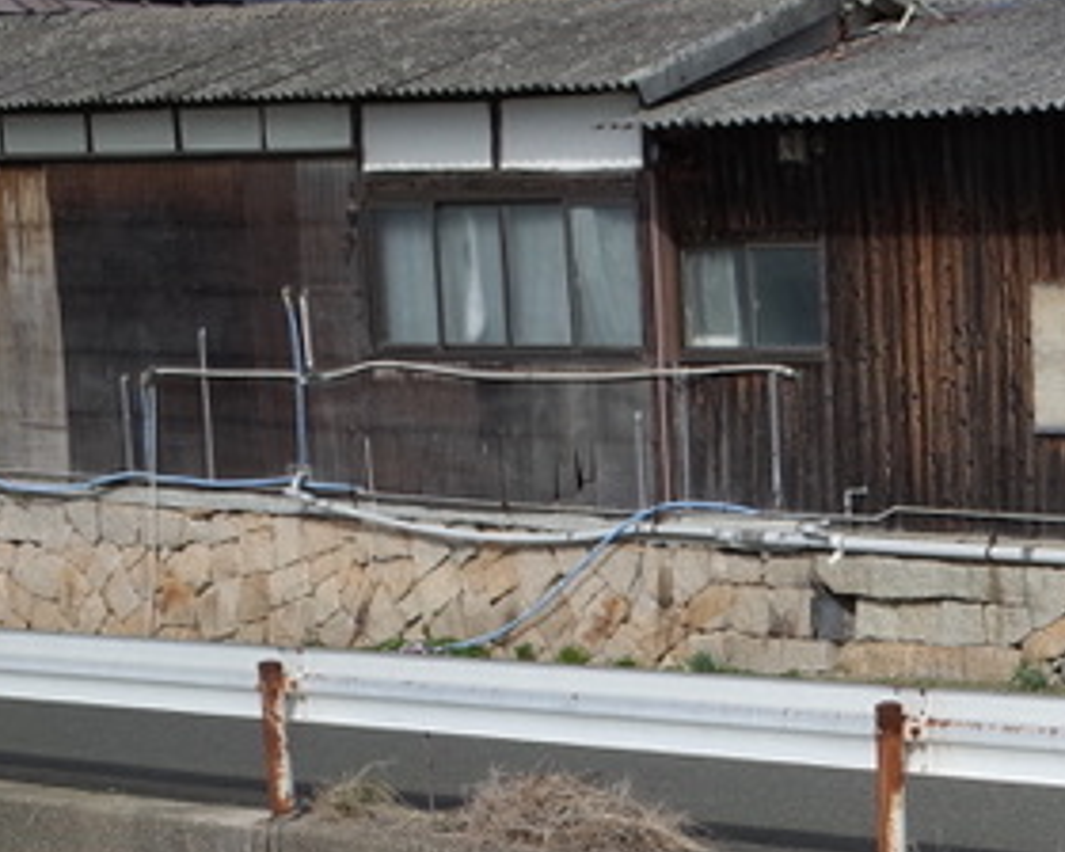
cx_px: 1778
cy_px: 1014
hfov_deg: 16.4
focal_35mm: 102
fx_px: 3215
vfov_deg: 14.6
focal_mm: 18.3
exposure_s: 1/320
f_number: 8
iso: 100
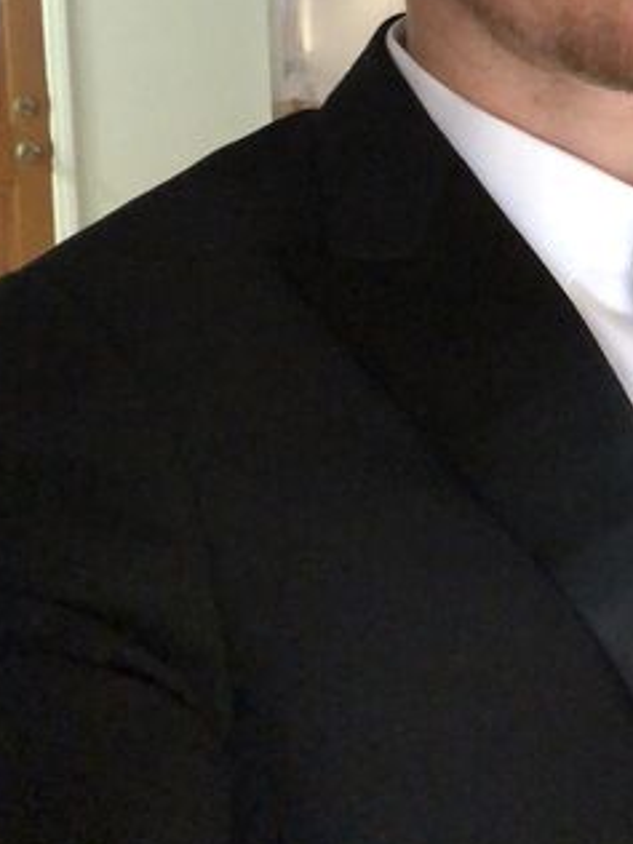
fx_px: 1560
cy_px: 15
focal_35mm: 64
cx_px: 548
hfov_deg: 22.5
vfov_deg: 28.5
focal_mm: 2.87
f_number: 2.2
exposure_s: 1/15
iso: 640
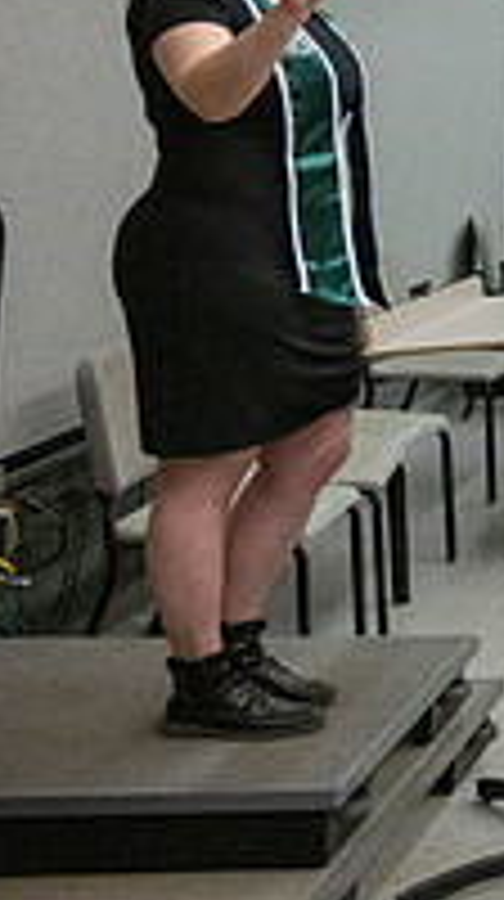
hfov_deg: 12.5
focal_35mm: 73
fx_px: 1740
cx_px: 1256
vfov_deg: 28.1
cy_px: 124
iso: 10000
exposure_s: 1/500
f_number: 4
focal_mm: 24
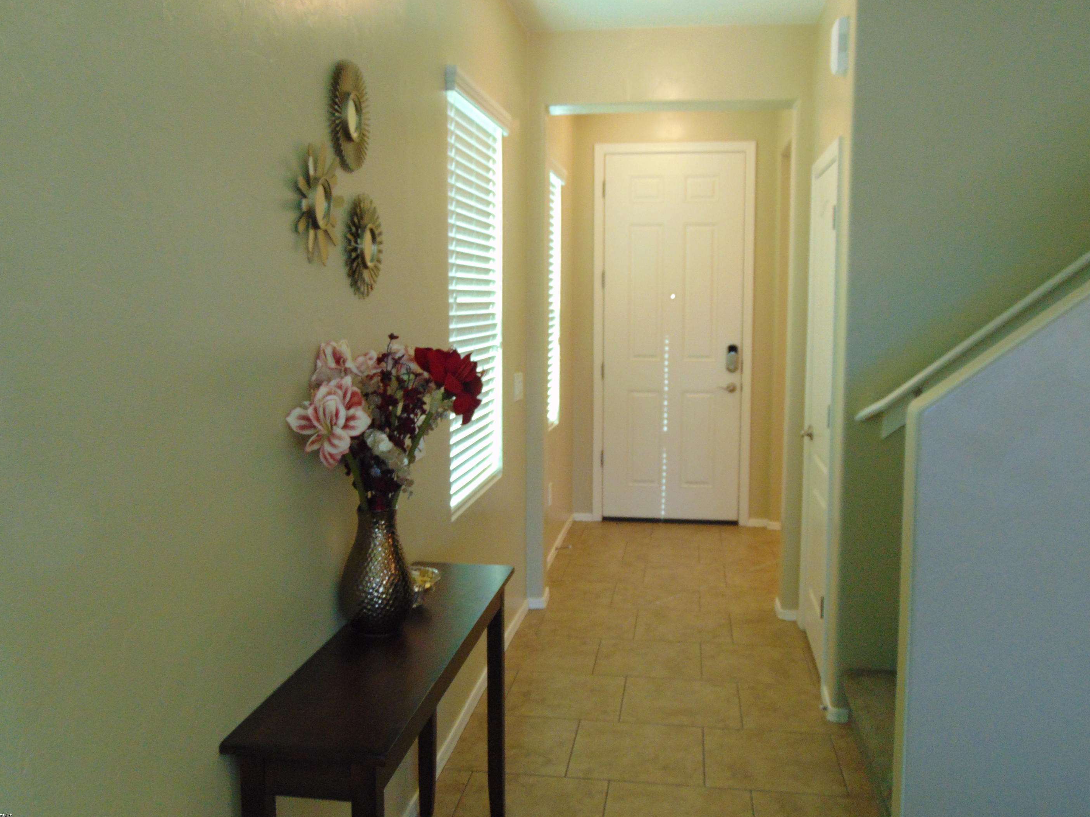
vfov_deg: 44.2
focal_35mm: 32
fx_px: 1007
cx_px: 557
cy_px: 408
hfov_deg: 56.8
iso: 250
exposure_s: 1/30
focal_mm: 5.4
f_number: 3.1
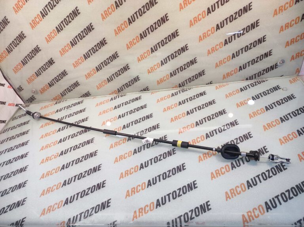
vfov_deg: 74.7
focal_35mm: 17
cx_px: 152
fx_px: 149
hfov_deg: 91.1
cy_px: 114
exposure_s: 1/33
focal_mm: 4.74
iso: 212
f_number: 1.79
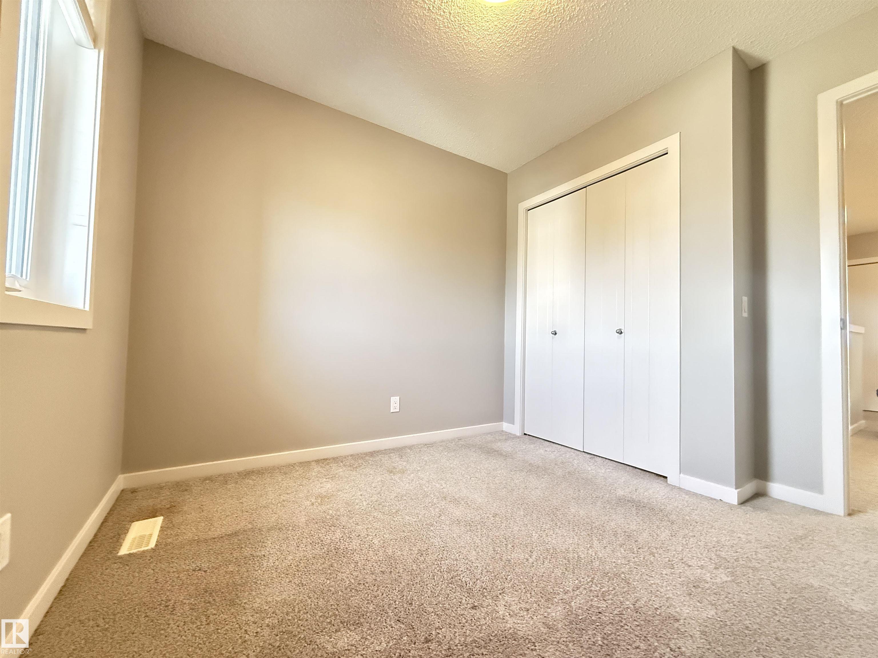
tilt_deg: +2.5
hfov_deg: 102.1
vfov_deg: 85.7
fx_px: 355
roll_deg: -1.2
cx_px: 439
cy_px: 329
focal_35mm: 14
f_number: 2.2
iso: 1250
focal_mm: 2.22
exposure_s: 1/60
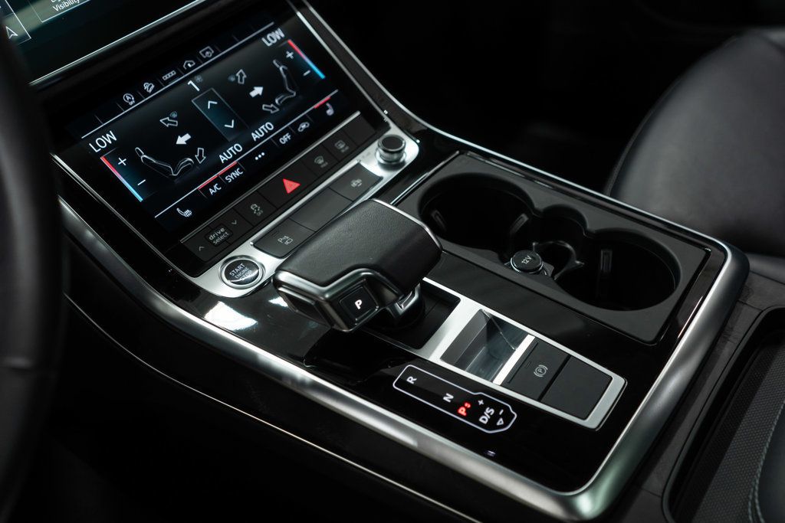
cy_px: 262
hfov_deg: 46.4
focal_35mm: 42
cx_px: 392
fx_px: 916
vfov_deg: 31.9
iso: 500
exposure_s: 1/50
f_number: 3.2
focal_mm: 28
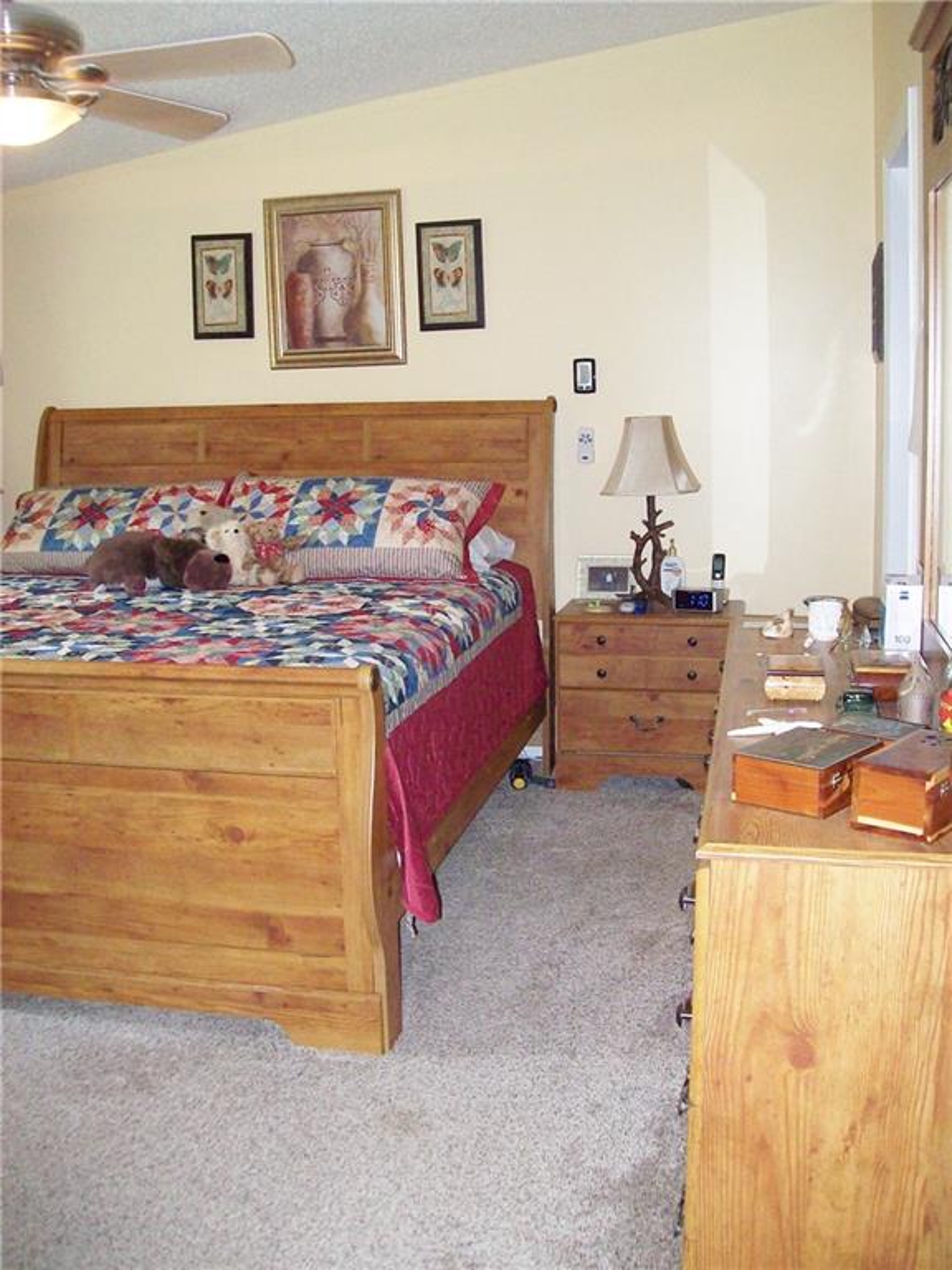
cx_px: 476
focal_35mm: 36
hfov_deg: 39.7
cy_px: 635
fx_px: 1320
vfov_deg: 51.4
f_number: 2.7
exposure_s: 1/64
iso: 200
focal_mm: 6
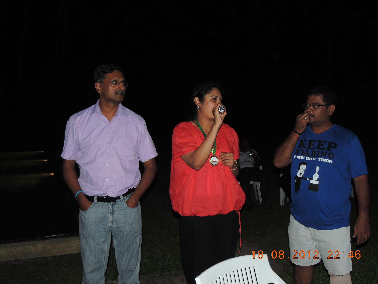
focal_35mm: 40
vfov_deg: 36.0
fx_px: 437
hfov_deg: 46.8
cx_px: 189
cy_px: 142
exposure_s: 1/30
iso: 200
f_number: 3.3
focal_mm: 7.1
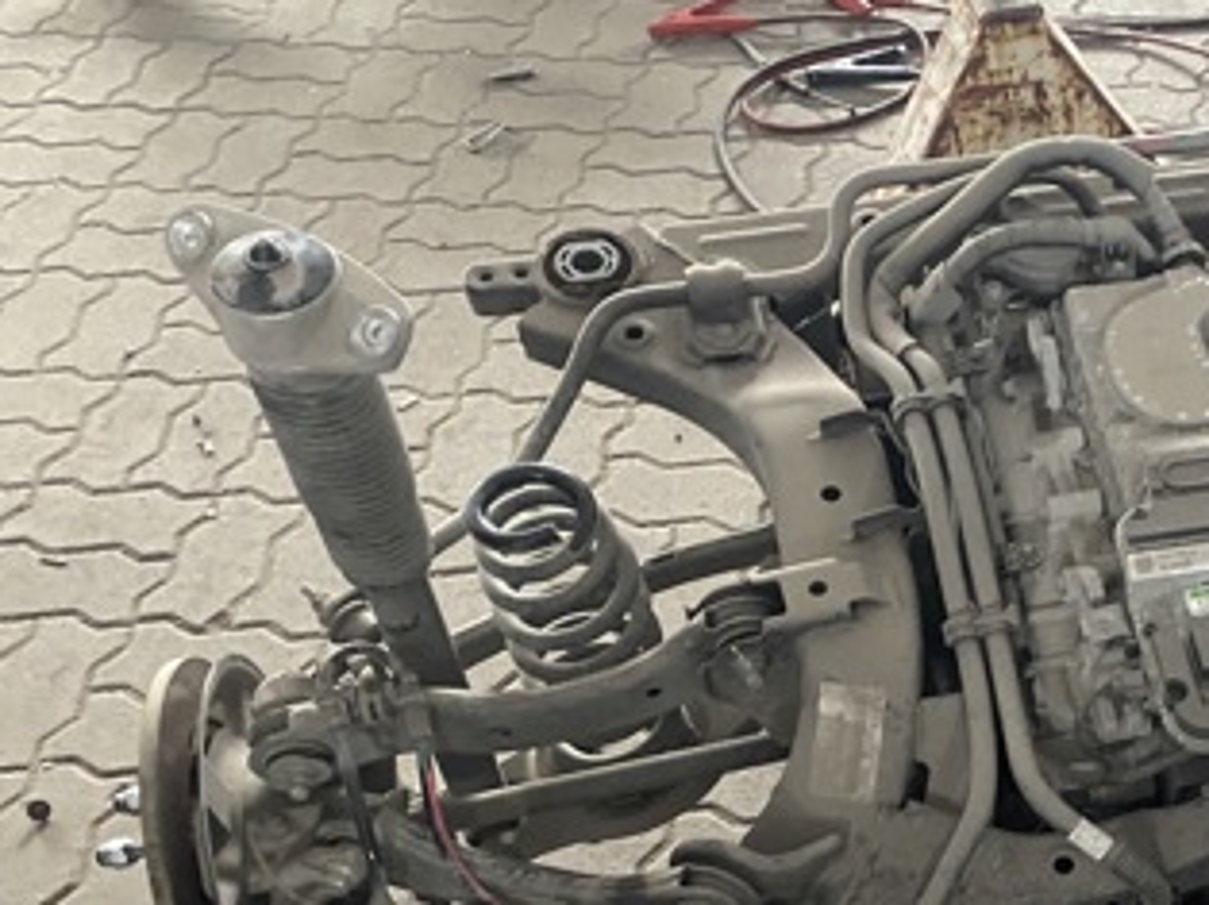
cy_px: 722
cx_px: 1190
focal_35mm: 53
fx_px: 1850
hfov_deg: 33.3
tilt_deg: -46.4
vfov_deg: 27.0
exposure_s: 1/30
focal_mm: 4.25
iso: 800
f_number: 1.8
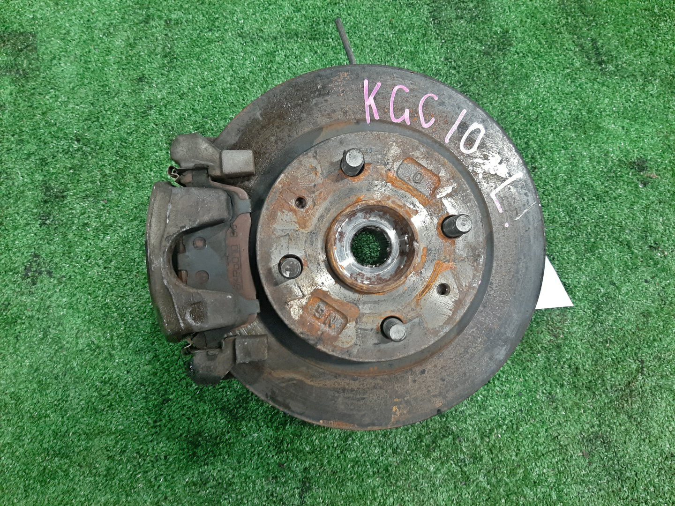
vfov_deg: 53.1
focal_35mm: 26
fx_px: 507
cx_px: 338
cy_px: 253
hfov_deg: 67.3
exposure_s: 1/25
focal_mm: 3.93
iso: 184
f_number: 1.7
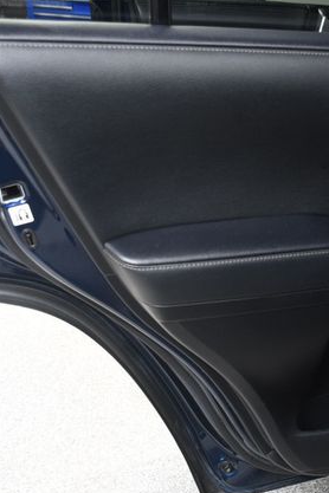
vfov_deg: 42.7
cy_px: 248
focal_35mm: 46
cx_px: 320
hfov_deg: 27.7
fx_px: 631
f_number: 4.5
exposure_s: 1/160
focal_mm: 20
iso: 100
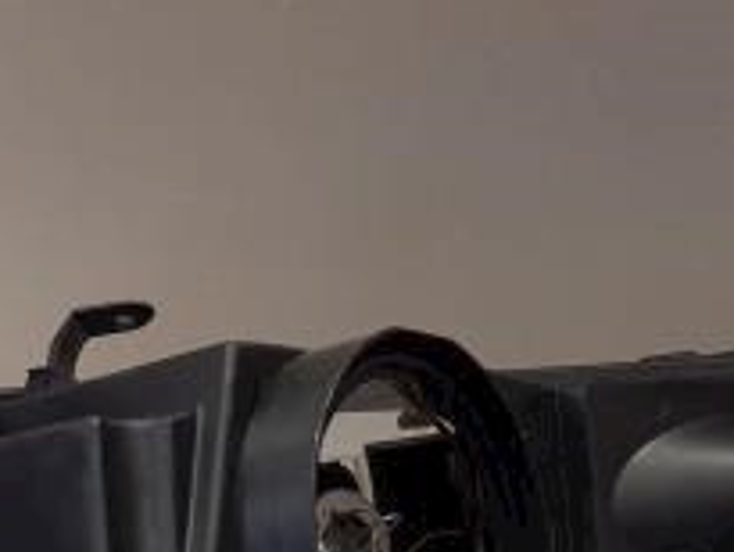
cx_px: 25
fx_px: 1719
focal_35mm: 81
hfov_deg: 23.3
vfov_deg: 17.1
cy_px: 728
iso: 64
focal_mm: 4.2
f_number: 1.7
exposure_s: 1/50
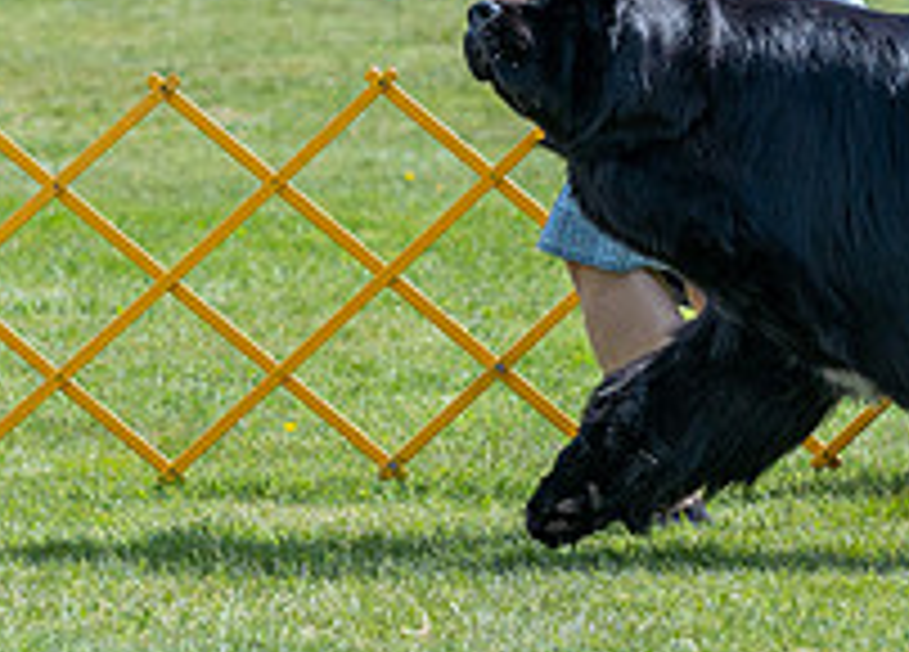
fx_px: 12076
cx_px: 658
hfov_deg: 4.3
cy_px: -164
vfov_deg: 3.1
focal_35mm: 467
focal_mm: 131
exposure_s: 1/1600
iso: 400
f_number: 5
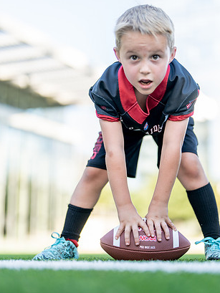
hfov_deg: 19.3
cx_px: 149
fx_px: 644
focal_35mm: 76
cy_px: 146
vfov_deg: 25.7
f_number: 1.2
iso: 100
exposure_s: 1/1250
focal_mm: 50
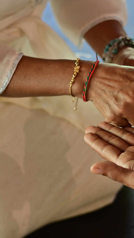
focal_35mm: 118
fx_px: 745
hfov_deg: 10.2
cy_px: 119
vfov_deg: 18.2
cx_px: 140
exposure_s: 1/125
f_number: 2.2
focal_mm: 50
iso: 800
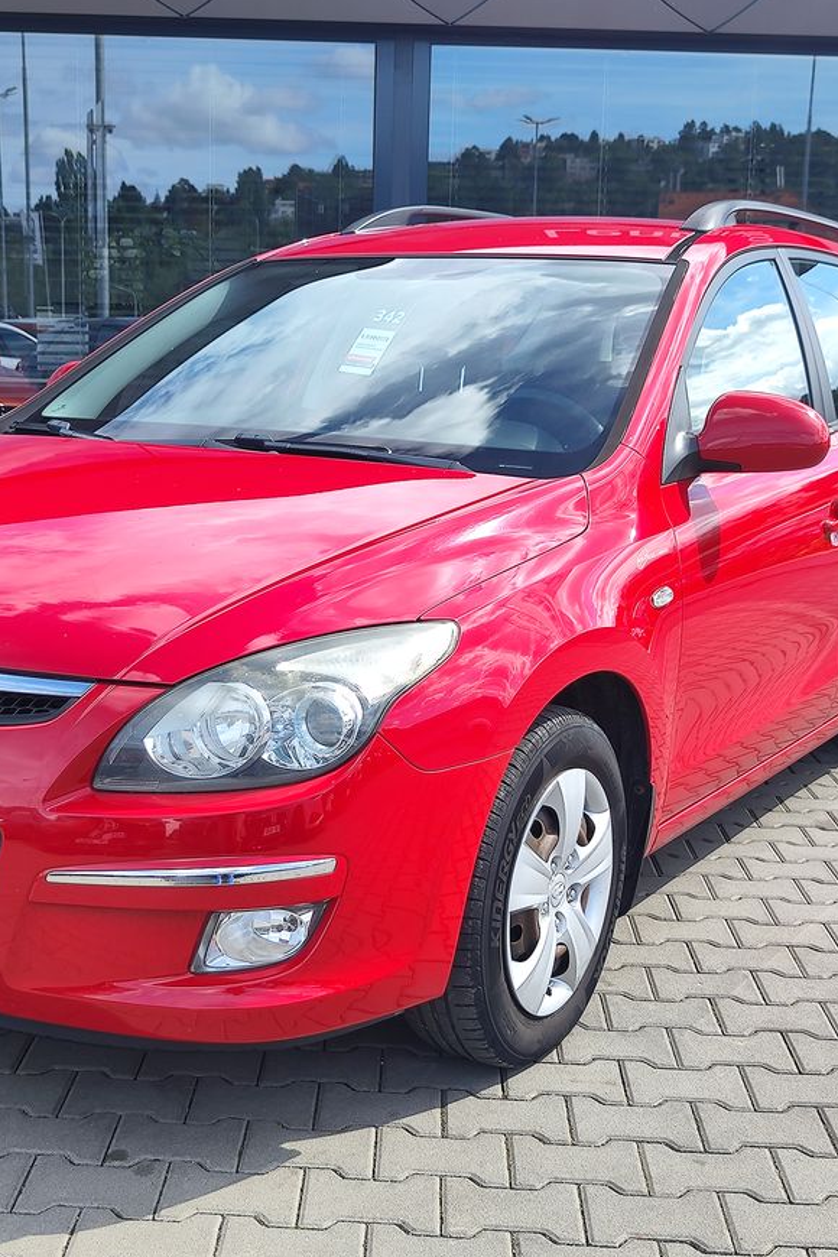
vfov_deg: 57.2
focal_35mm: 33
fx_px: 1152
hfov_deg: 39.6
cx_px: 301
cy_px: 642
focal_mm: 7.01
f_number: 1.69
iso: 50
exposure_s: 1/339
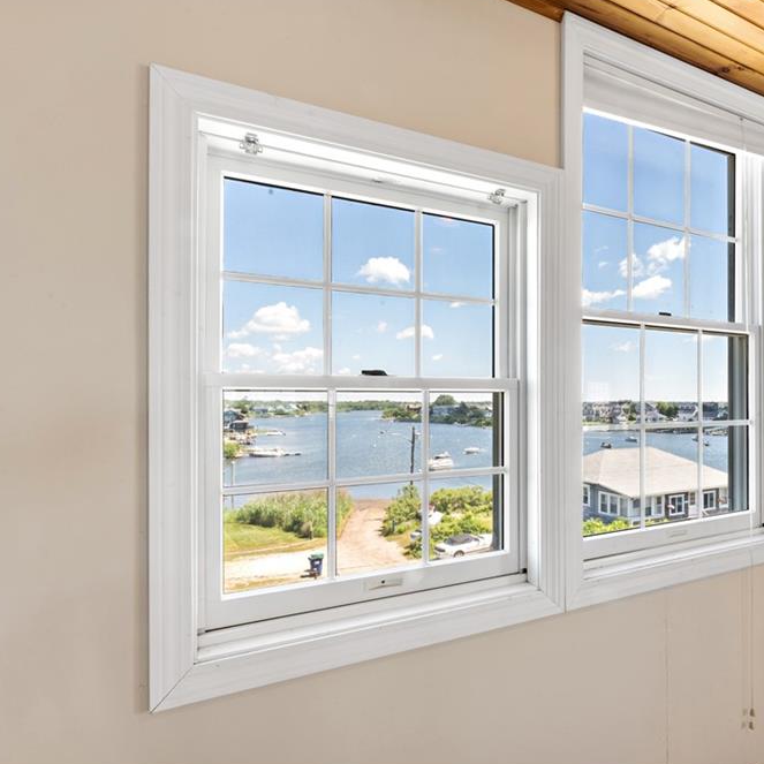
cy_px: 380
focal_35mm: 21
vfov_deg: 72.1
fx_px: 524
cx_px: 507
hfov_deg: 70.1
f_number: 22
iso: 100
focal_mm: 16
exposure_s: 1
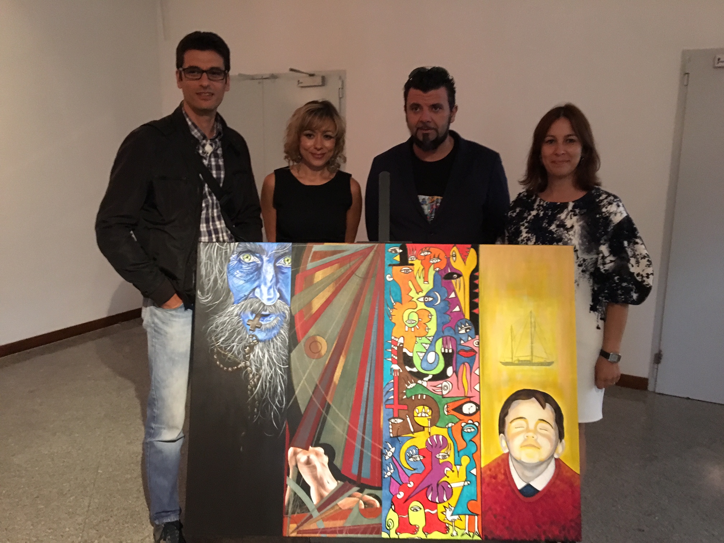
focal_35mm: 29
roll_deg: -1.0
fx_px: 607
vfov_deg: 48.2
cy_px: 272
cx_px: 362
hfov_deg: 61.7
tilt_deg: -10.5
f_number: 2.2
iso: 250
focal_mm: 4.15
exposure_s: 1/17
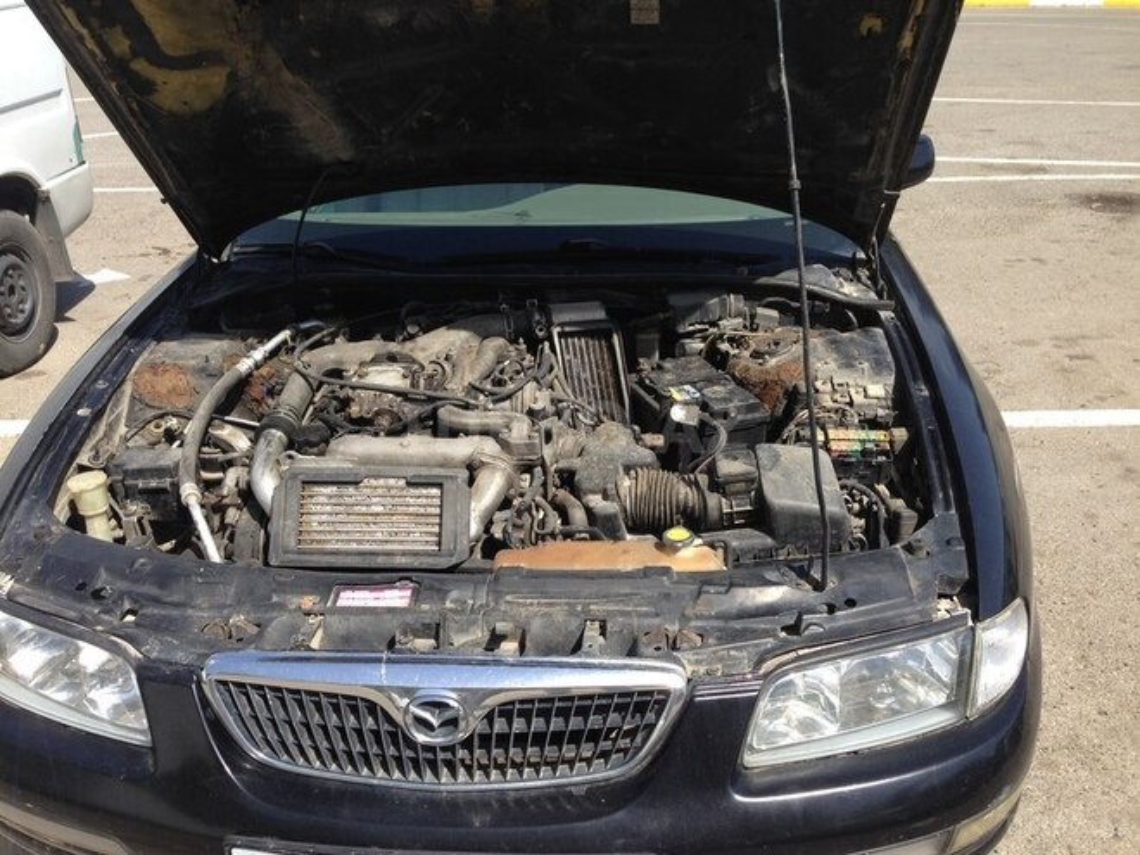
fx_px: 1087
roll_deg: +1.8
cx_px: 570
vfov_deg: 42.9
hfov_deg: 55.4
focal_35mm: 33
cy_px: 428
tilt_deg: -24.3
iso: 50
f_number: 2.4
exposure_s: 1/847
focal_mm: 4.12
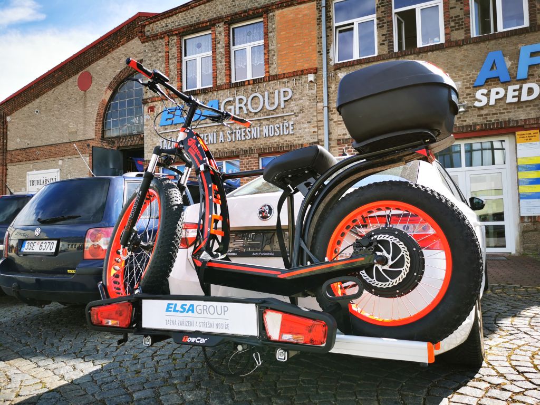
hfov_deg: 65.3
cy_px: 202
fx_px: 421
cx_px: 270
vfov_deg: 51.4
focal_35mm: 27
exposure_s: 1/883
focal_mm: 5.58
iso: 50
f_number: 1.8
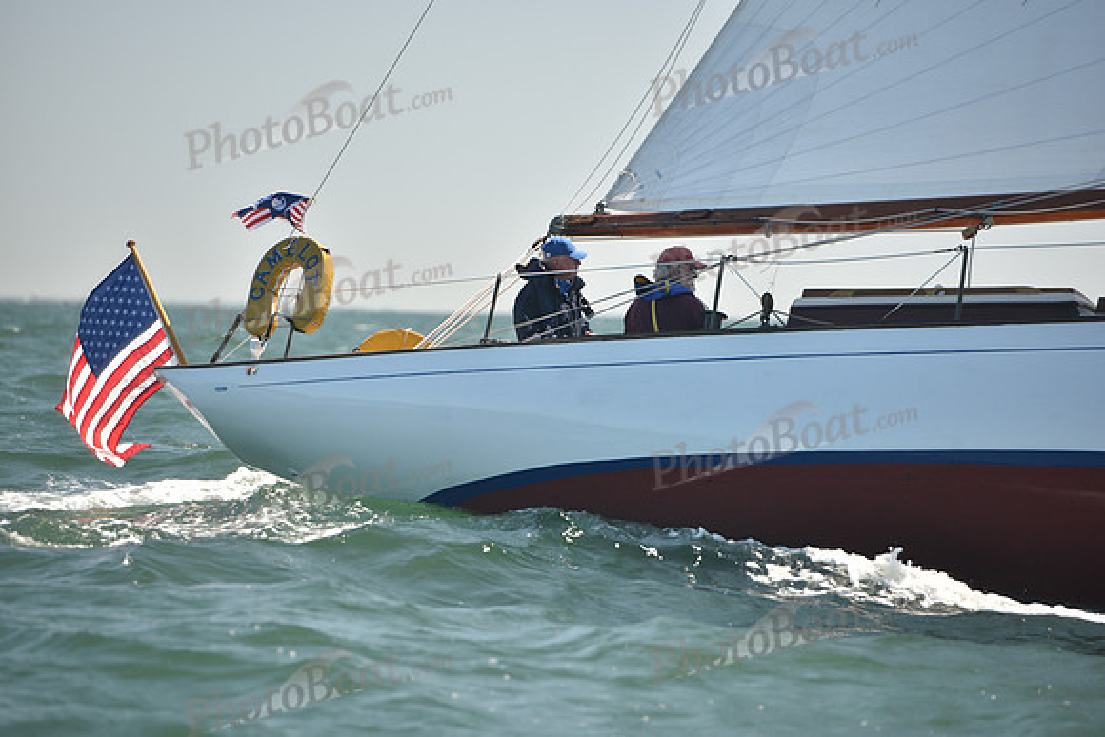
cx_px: 552
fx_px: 6140
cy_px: 368
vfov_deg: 6.9
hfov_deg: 10.3
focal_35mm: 200
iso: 250
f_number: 3.5
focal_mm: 200
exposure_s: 1/800
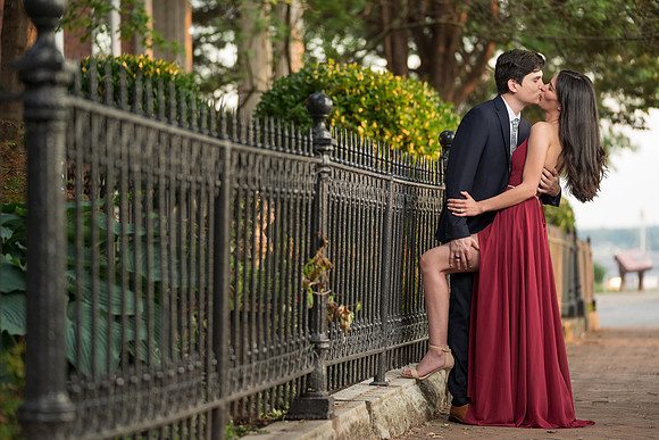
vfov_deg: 11.1
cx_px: 339
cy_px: 226
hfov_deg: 16.5
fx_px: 2267
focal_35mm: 124
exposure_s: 1/200
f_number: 2.8
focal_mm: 116
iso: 1000
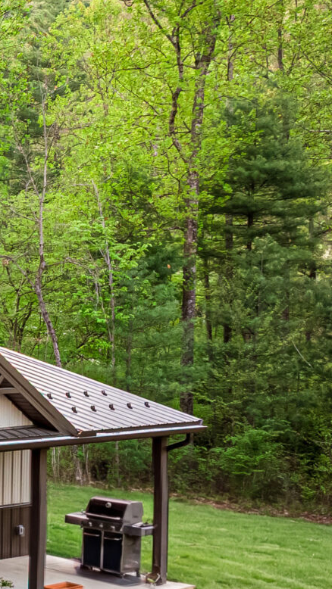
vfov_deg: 24.7
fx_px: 1345
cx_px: -462
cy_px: 304
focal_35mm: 86
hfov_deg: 11.6
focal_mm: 12.29
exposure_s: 1/80
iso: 100
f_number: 5.6
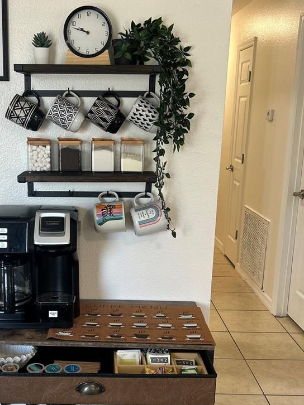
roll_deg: -0.6
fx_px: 504
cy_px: 233
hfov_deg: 33.2
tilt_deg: -13.9
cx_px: 98
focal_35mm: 43
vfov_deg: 43.7
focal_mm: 5.7
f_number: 1.5
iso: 100
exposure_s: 1/120
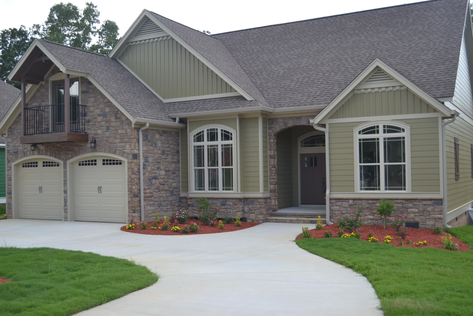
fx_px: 512
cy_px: 158
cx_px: 236
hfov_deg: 49.6
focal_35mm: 39
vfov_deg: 34.2
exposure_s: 1/200
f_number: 4.2
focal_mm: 26
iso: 100
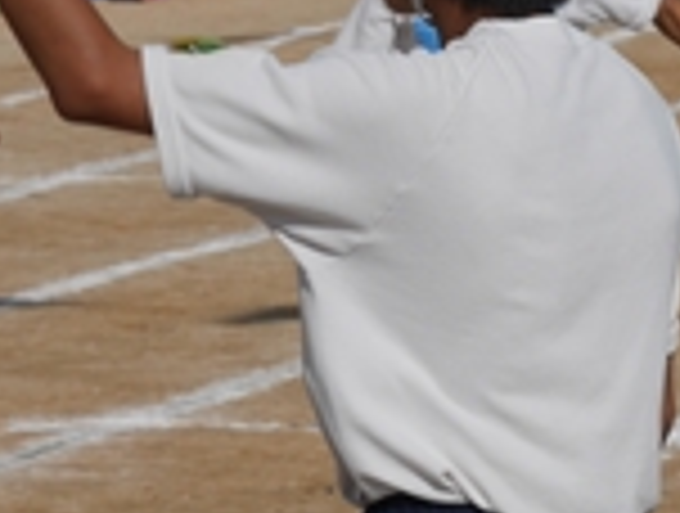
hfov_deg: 2.4
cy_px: 88
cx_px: 594
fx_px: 16521
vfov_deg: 1.8
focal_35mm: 839
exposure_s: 1/400
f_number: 16
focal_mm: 127
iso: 200
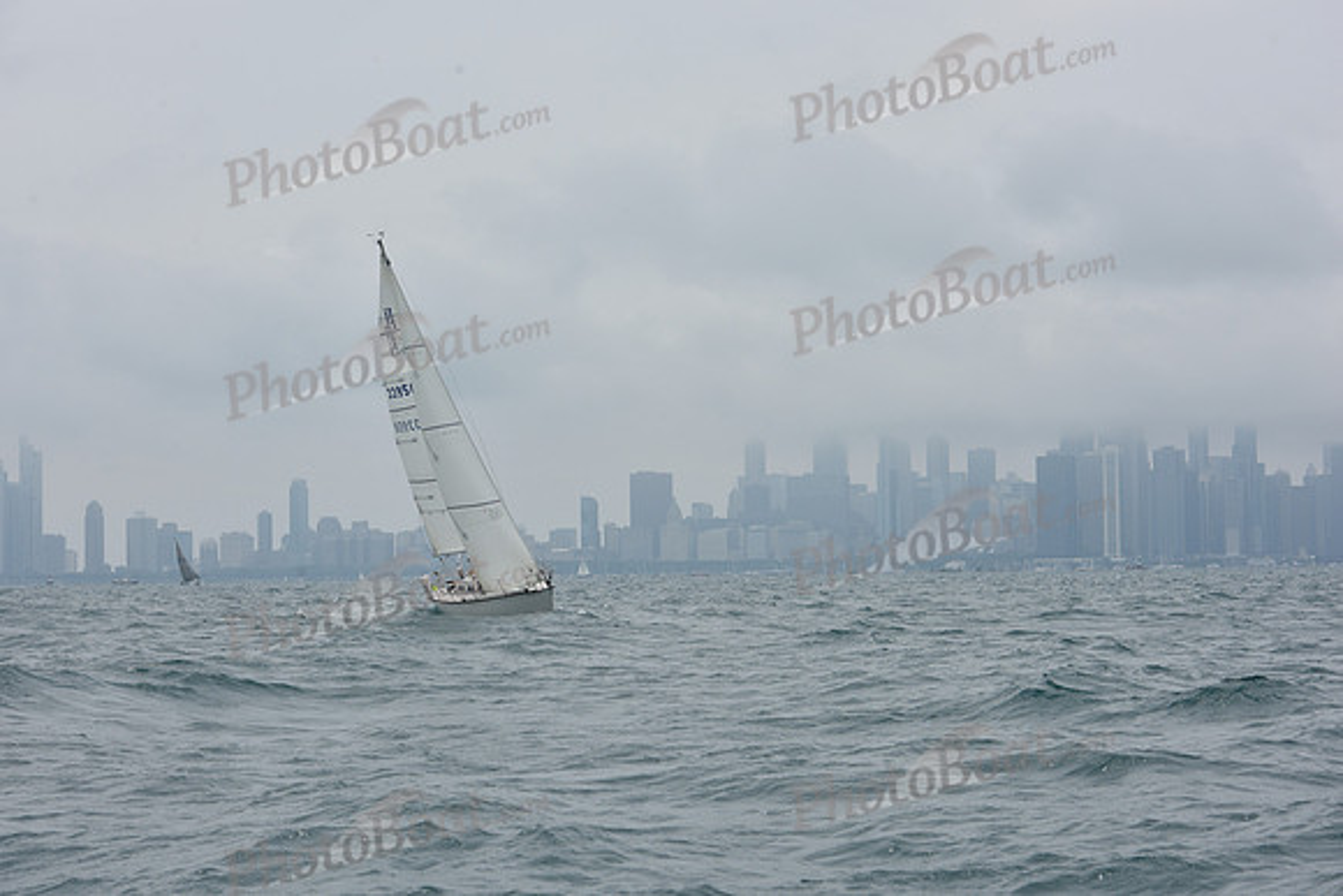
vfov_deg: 19.5
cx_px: 672
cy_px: 448
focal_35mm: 70
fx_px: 2612
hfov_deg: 28.8
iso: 250
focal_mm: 70
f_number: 10
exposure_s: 1/800
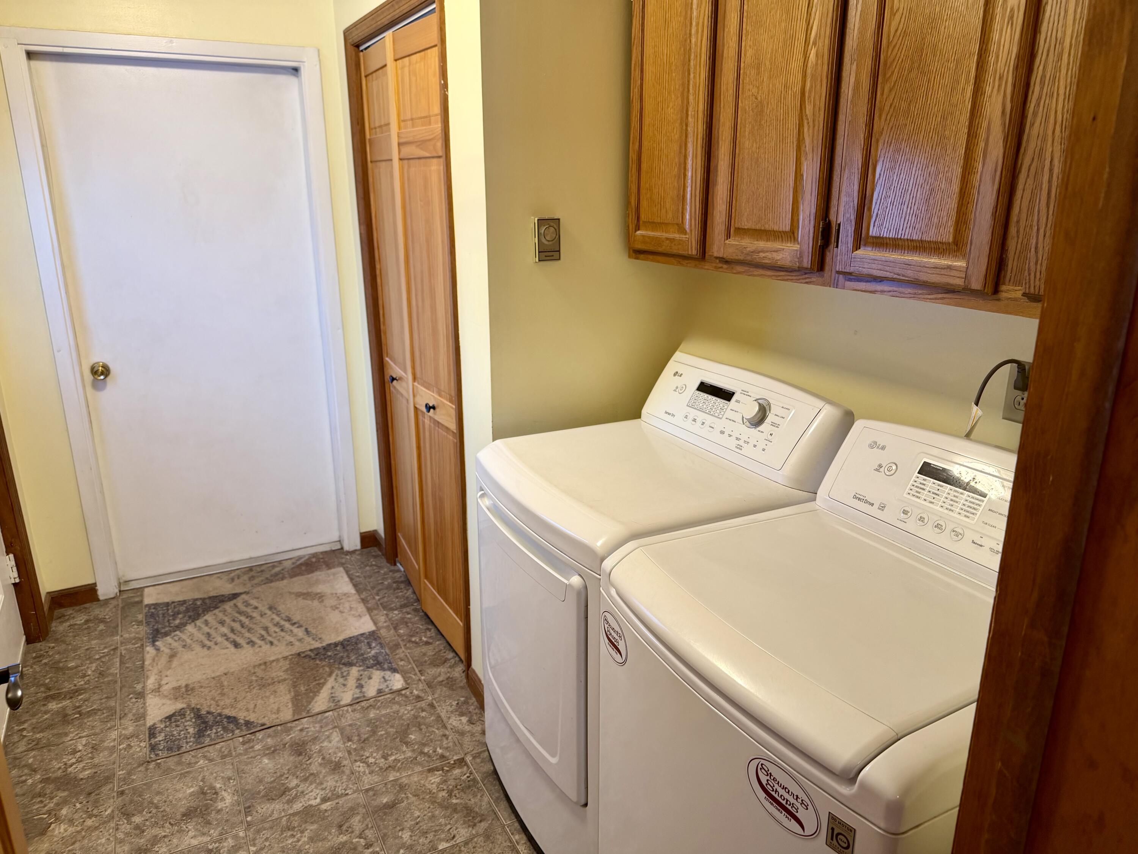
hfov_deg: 71.6
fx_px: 789
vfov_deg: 56.8
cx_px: 569
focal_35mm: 24
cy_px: 427
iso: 125
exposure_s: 1/60
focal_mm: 6.76
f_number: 1.78
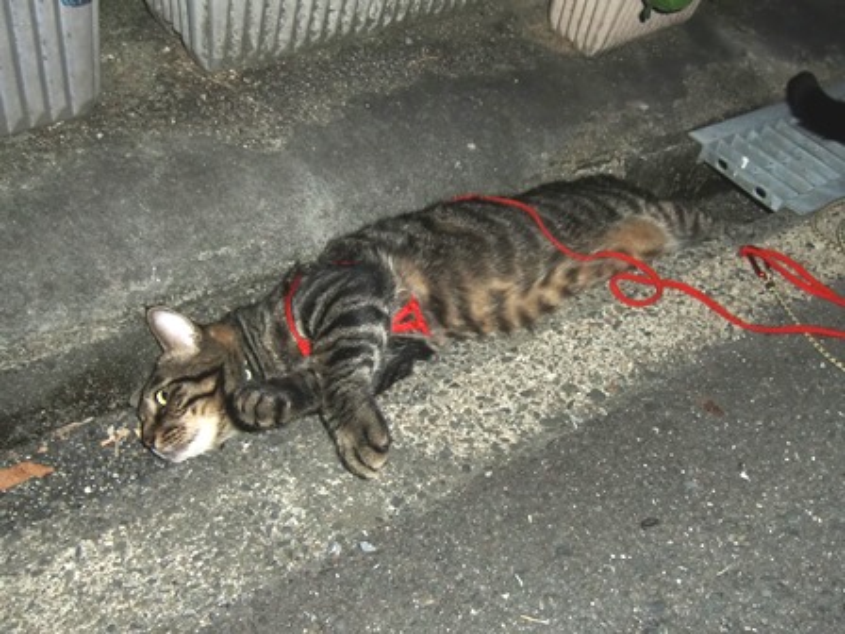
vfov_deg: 56.8
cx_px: 422
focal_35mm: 24
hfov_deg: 71.6
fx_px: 586
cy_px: 317
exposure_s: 1/15
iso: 64
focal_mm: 4.3
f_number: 7.5
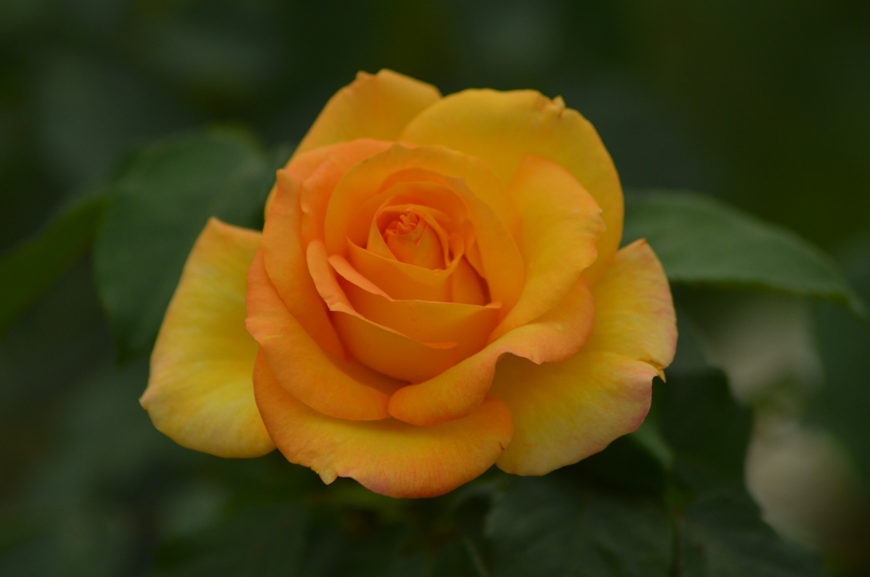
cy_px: 288
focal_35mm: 315
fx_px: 7597
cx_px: 435
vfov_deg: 4.3
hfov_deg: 6.6
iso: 400
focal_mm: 210
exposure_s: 1/4000
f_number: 5.6
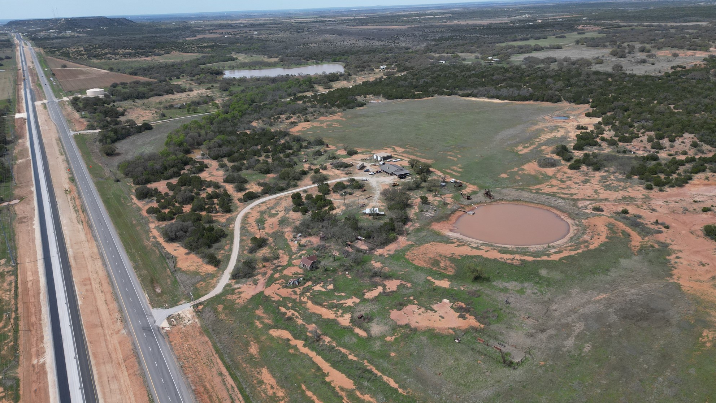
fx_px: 513
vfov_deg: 42.9
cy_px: 214
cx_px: 358
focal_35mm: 27
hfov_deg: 69.9
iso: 110
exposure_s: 1/2500
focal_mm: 6.72
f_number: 1.7
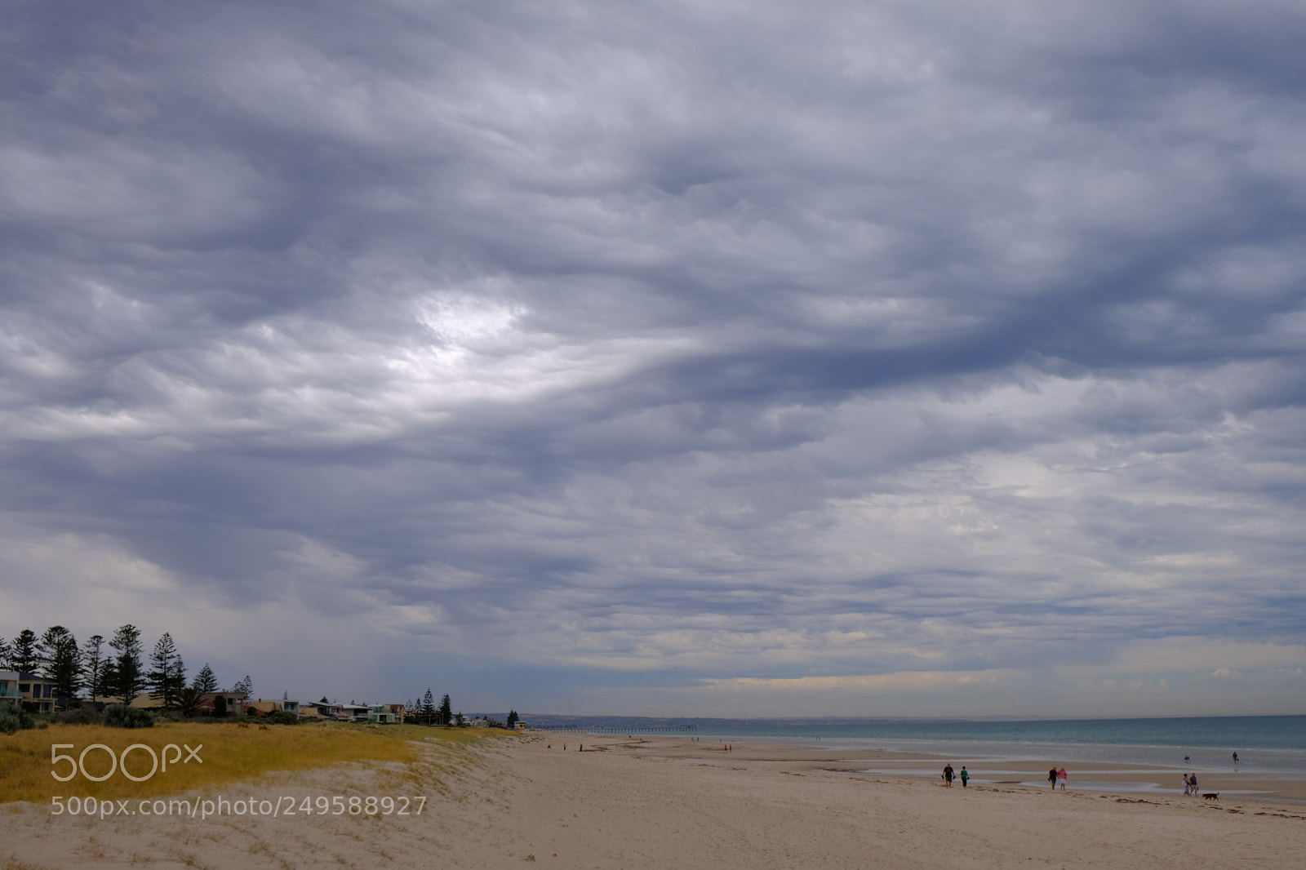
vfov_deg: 36.9
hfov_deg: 53.1
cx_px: 653
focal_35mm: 36
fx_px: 1306
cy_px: 435
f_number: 6.4
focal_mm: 24.3
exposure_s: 1/800
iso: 200
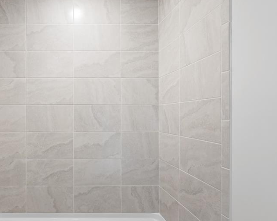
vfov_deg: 58.7
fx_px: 197
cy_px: 121
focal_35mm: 24
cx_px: 74
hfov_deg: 66.6
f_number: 8
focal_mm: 16
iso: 200
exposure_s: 1/4
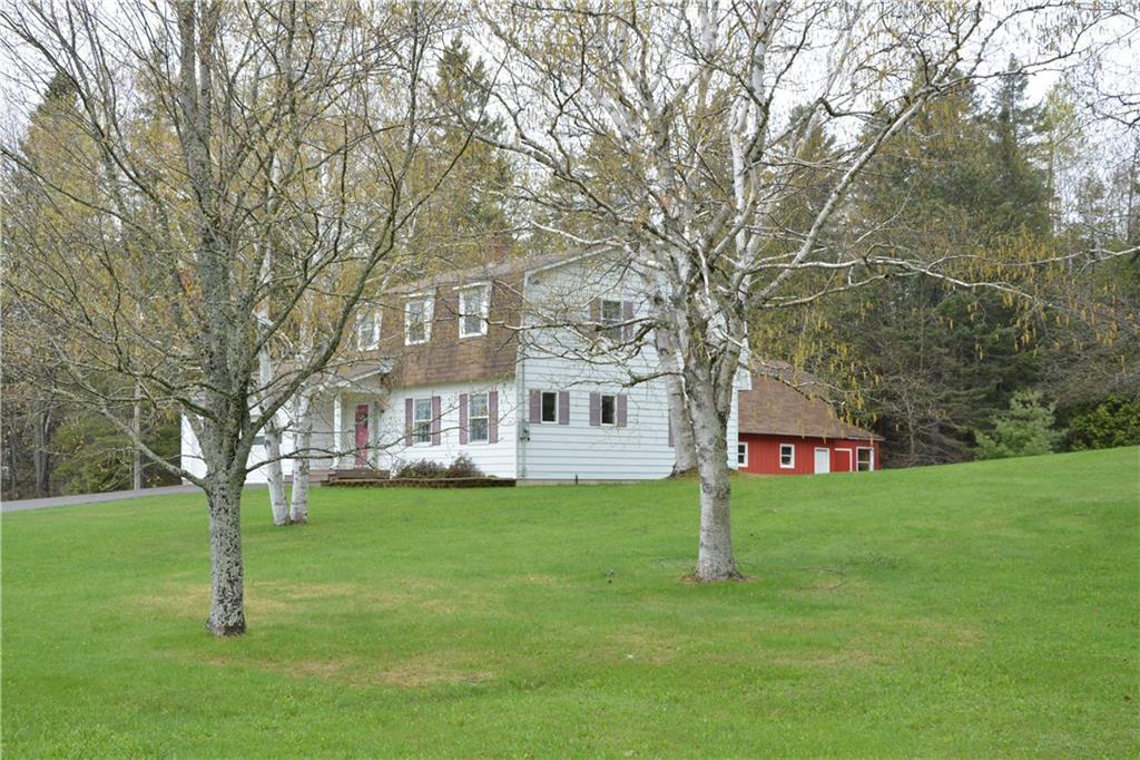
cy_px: 380
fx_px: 1424
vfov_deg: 29.8
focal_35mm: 45
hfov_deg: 43.6
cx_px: 570
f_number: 7.1
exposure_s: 1/200
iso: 200
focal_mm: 30
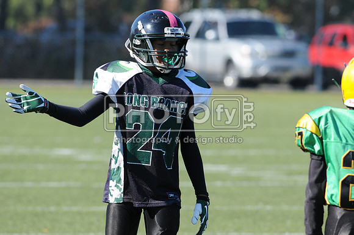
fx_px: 4419
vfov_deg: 3.0
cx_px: 177
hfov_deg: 4.6
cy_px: 118
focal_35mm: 450
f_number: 5.6
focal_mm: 300
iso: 200
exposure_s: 1/500
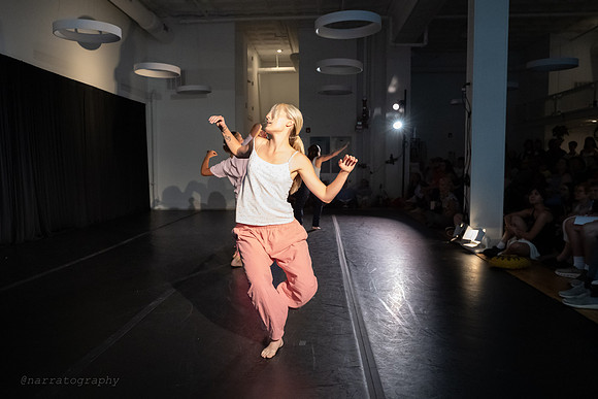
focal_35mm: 29
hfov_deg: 62.9
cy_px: 200
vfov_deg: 44.4
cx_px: 299
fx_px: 488
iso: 6400
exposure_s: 1/400
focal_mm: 28
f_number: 4
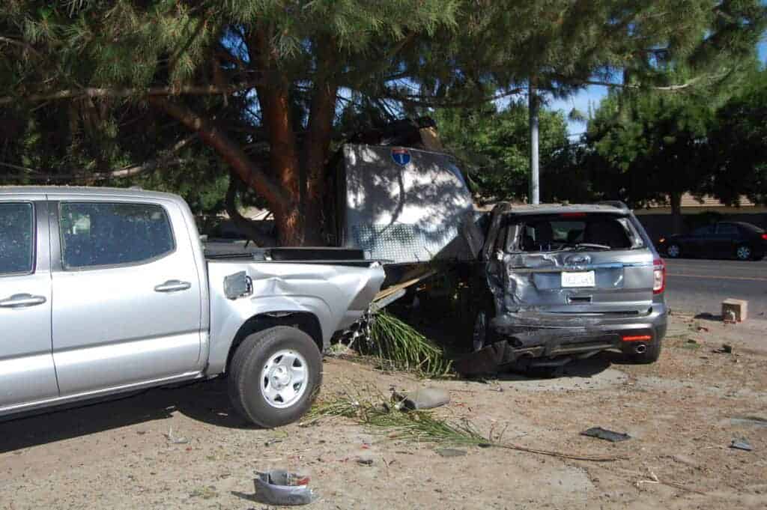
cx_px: 384
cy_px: 255
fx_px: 607
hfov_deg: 64.6
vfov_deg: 45.6
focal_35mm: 28
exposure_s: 1/500
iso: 200
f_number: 6.3
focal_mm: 19
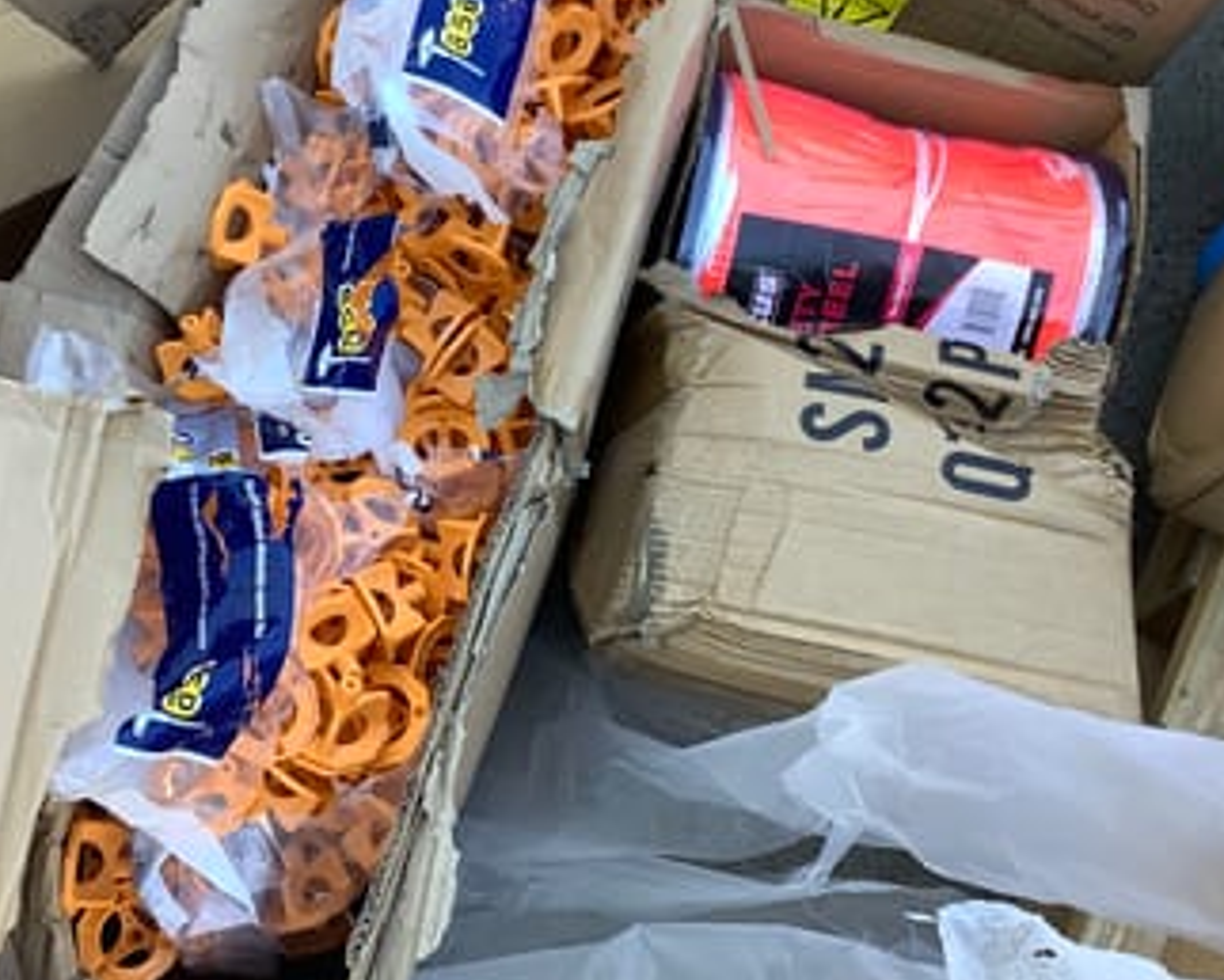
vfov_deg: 32.0
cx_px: 445
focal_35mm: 47
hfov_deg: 39.2
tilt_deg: -68.4
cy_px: 389
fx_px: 1704
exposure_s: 1/100
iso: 64
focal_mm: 3.3
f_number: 2.4
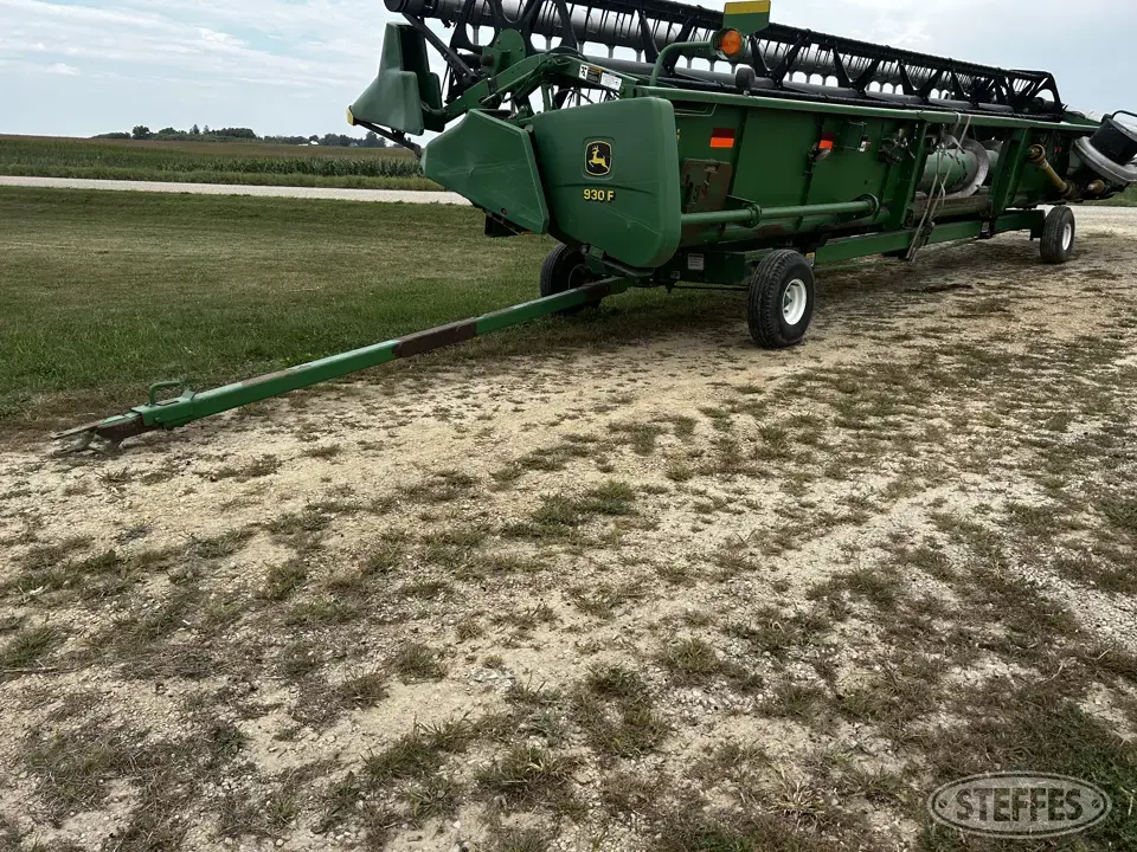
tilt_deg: -17.3
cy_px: 426
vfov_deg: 53.1
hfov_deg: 67.3
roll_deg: +0.4
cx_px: 568
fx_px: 854
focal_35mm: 26
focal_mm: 5.7
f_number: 1.5
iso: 50
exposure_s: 1/1344
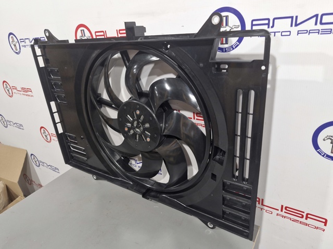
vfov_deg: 58.9
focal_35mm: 23
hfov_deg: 73.9
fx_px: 221
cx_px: 166
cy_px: 124
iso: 320
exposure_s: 1/100
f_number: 1.8
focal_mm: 5.54
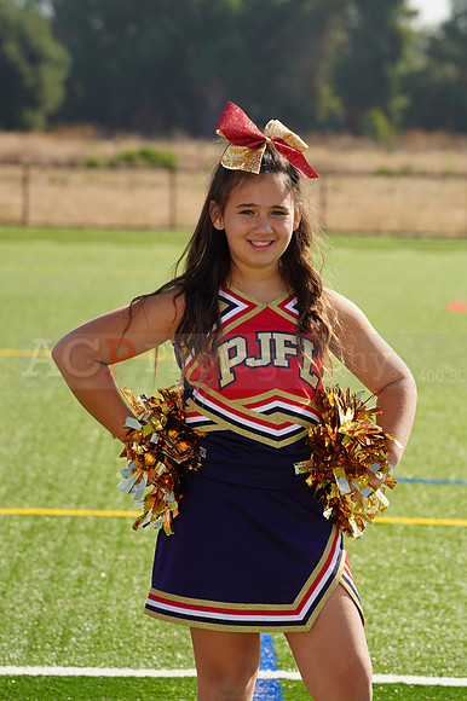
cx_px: 234
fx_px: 3896
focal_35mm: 200
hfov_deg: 6.9
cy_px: 350
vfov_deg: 10.3
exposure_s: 1/160
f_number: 10
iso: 100
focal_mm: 200
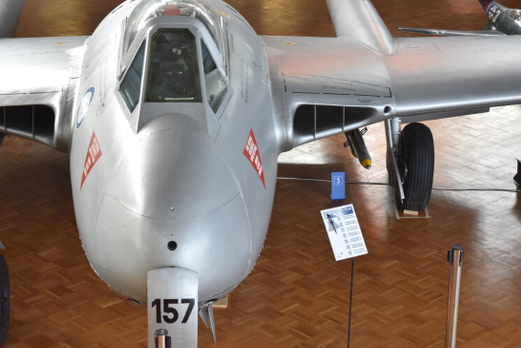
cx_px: 176
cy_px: 153
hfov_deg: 19.8
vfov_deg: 13.3
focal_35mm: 103
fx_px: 1491
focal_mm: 50
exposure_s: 1/100
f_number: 5
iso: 1000
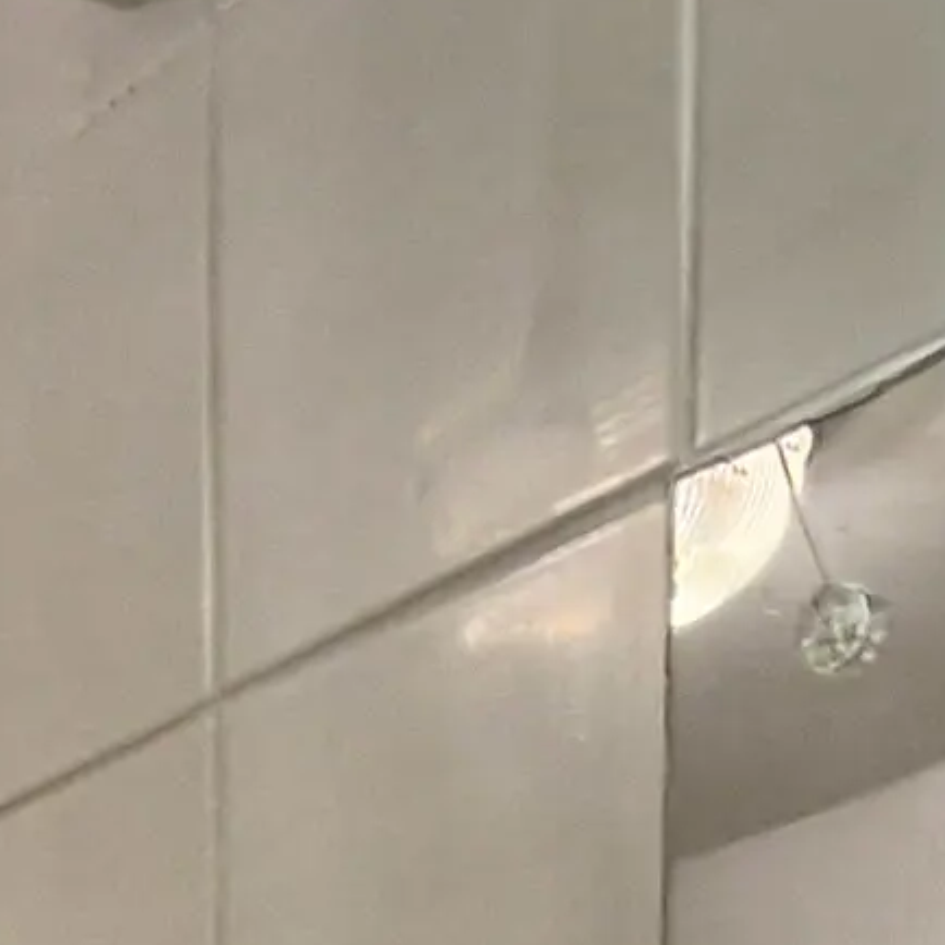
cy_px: 2572
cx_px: -192
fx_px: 3274
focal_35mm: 106
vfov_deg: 11.7
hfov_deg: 15.8
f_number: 2.2
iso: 125
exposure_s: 1/60
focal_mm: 1.74
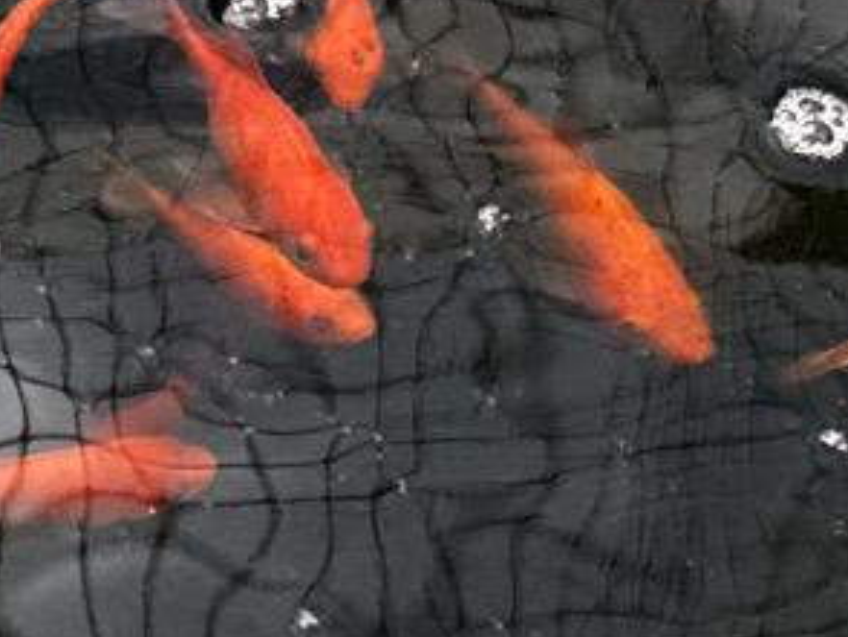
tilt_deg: -59.1
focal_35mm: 163
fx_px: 3996
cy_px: 1384
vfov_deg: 8.5
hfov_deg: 11.4
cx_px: -560
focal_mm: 6.76
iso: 100
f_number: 1.78
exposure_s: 1/1122
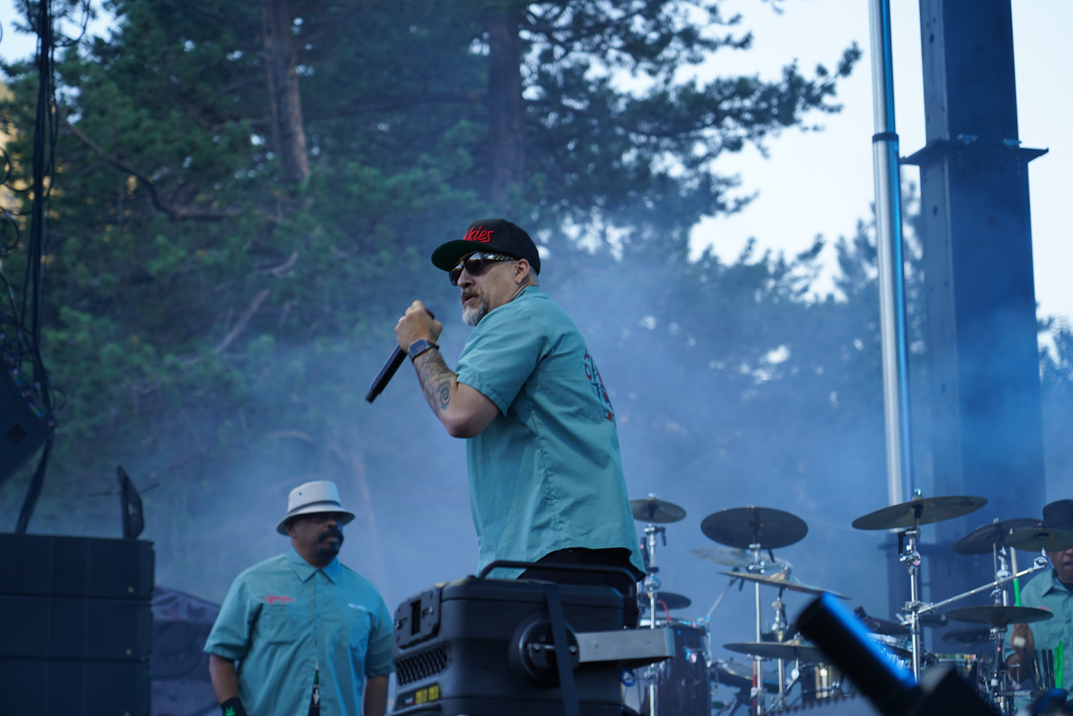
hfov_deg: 19.5
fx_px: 3129
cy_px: 358
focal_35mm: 105
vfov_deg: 13.0
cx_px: 536
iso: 160
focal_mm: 105
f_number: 4
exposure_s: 1/125
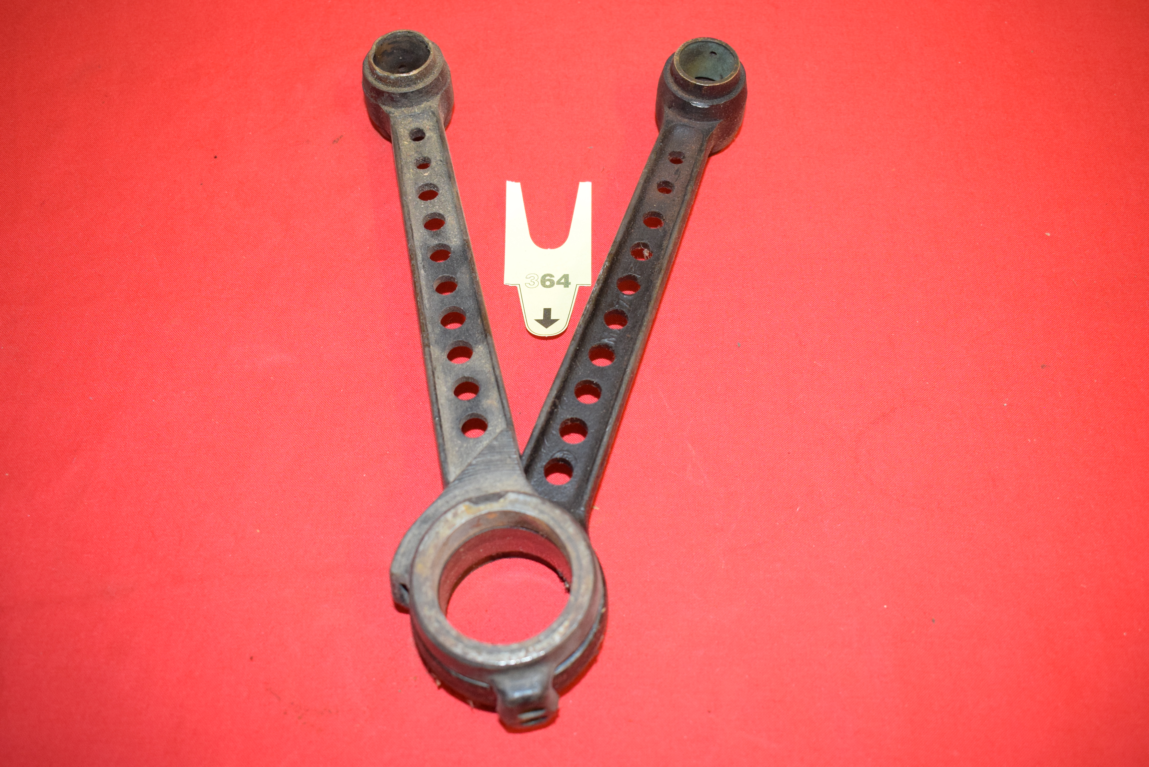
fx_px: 1101
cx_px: 574
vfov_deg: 38.4
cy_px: 384
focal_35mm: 34
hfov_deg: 55.1
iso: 2000
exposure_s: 1/125
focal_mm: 23
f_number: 5
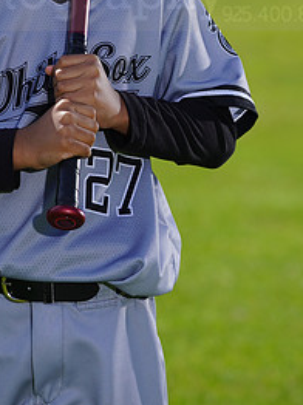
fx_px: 5284
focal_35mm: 452
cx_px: 21
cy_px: -19
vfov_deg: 4.4
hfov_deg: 3.3
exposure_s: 1/250
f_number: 8
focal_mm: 212
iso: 100
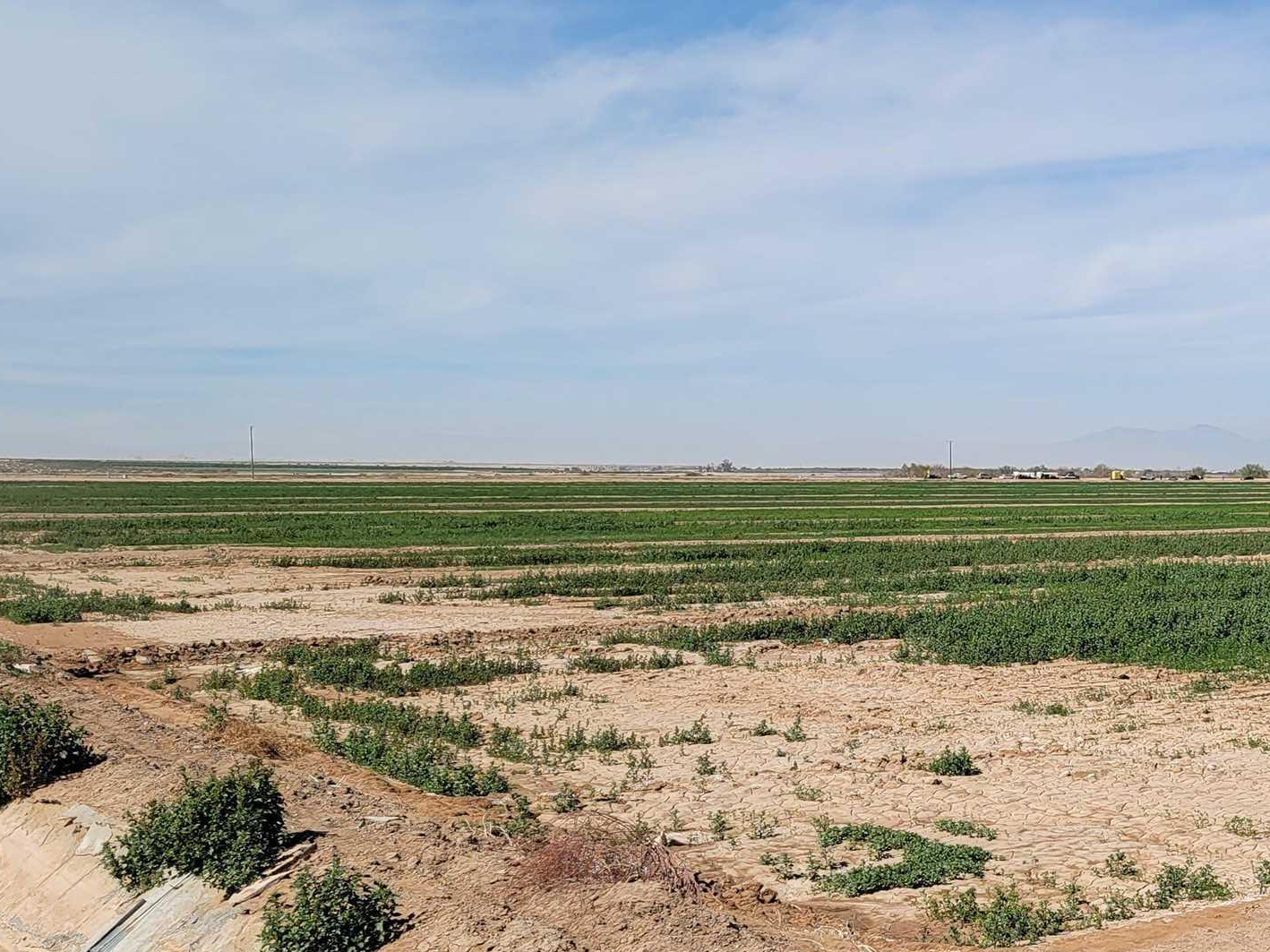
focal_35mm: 52
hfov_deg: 34.4
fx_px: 1907
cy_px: 559
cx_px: 1180
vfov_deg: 28.0
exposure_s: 1/1799
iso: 16
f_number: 1.8
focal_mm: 6.7
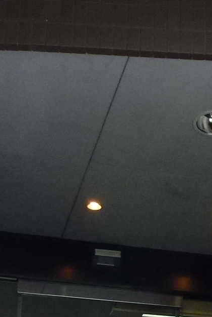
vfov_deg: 19.2
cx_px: 275
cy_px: 341
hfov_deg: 13.0
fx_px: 900
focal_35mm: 102
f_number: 3.3
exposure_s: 1/40
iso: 200
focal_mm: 4.3
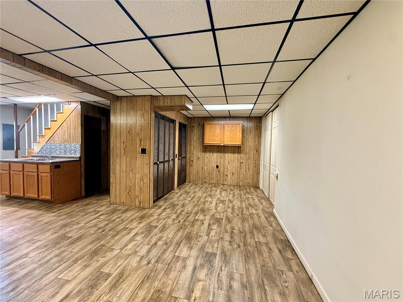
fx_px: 163
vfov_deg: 85.7
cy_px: 151
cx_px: 202
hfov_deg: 102.1
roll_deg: -1.2
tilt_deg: -1.4
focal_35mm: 14
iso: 500
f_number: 2.2
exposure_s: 1/60
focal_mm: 2.22
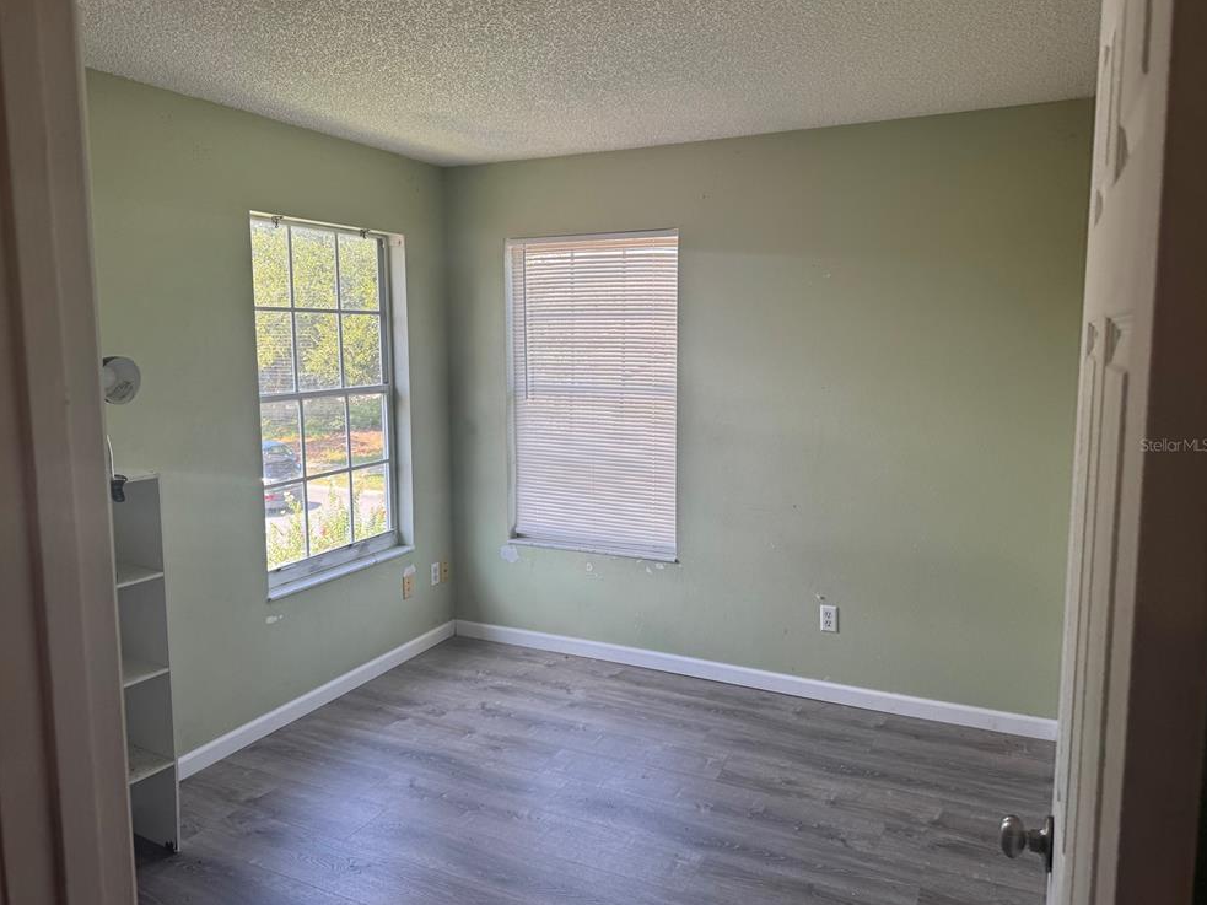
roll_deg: -0.2
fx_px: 872
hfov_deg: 69.4
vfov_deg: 54.9
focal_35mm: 25
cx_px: 586
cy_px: 445
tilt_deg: -7.1
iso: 64
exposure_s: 1/265
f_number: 1.78
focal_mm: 6.76
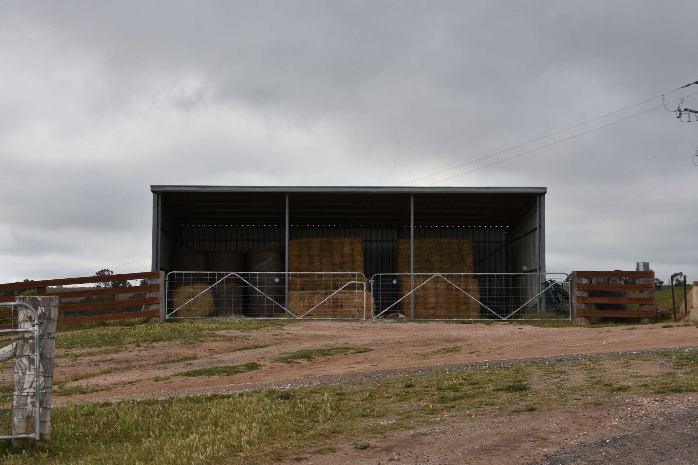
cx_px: 349
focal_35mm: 82
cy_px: 232
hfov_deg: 24.6
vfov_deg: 16.6
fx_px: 1599
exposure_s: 1/250
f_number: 6.3
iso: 100
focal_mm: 55
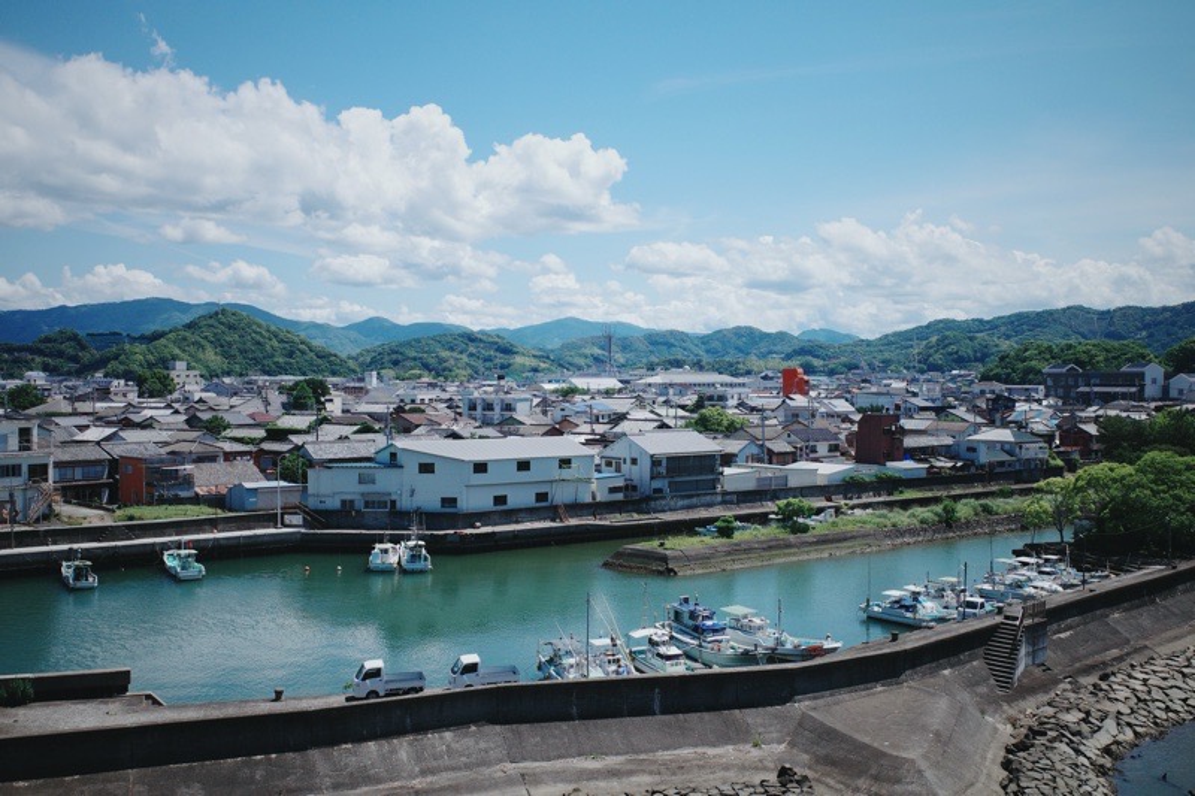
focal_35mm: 35
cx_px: 598
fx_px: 1161
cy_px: 398
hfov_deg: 54.4
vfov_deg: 37.8
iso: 200
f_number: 4
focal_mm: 18.3
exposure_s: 1/1250
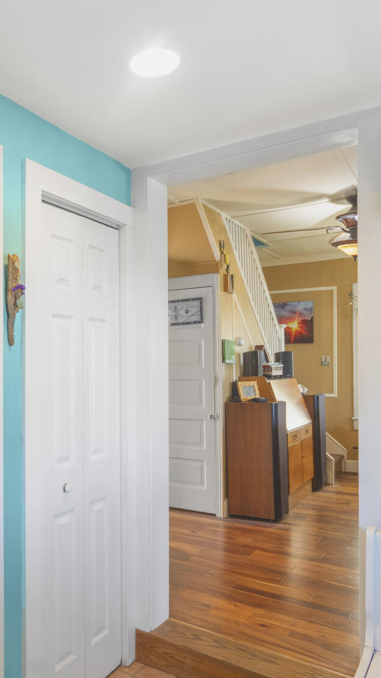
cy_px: 359
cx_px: 72
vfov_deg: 67.9
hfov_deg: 39.7
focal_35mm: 28
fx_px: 503
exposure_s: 1/20
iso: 250
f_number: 8
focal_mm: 10
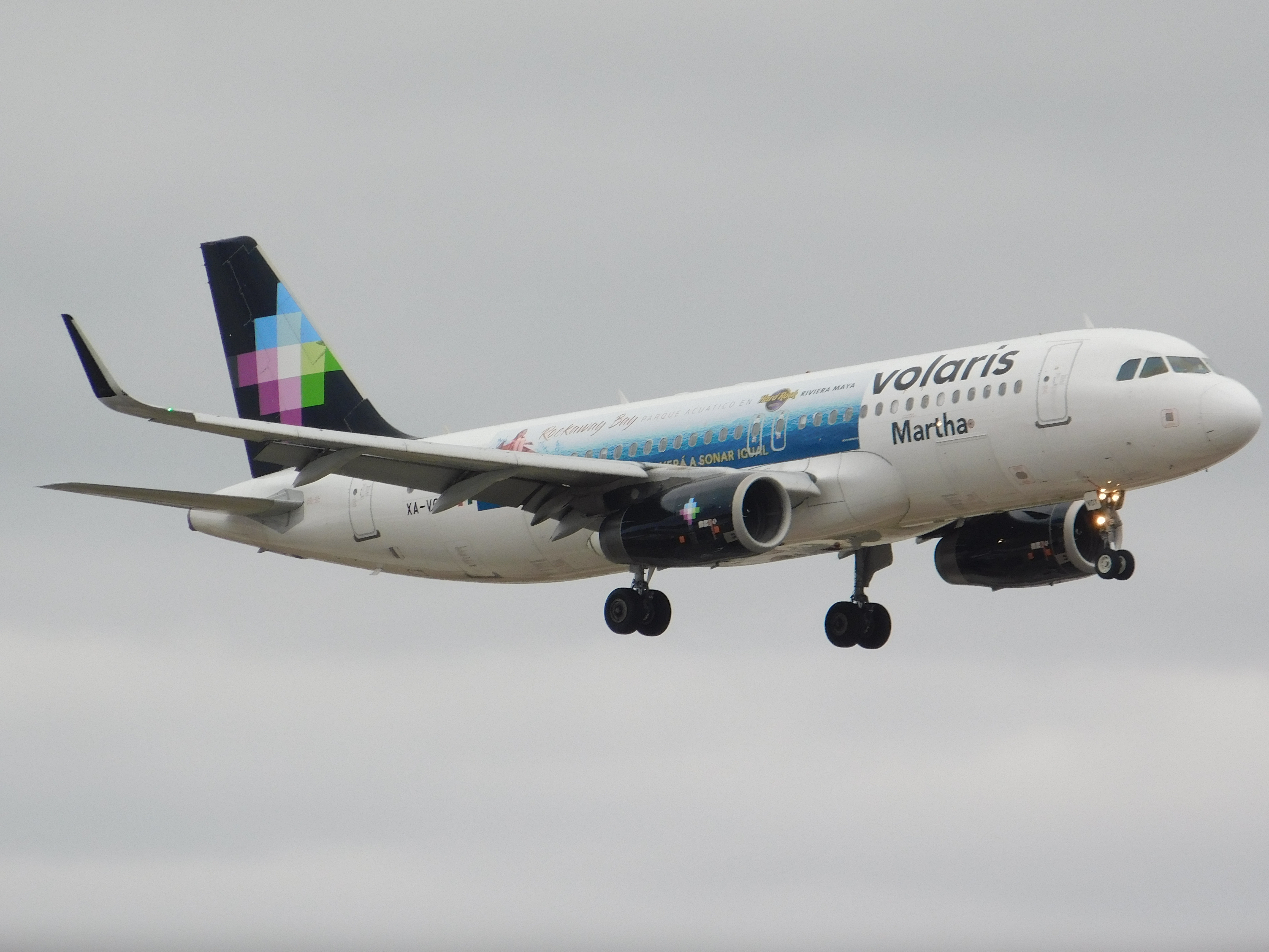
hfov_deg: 2.9
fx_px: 25148
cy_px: 476
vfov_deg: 2.2
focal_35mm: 686
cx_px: 634
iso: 140
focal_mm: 121.8
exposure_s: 1/160
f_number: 6.2
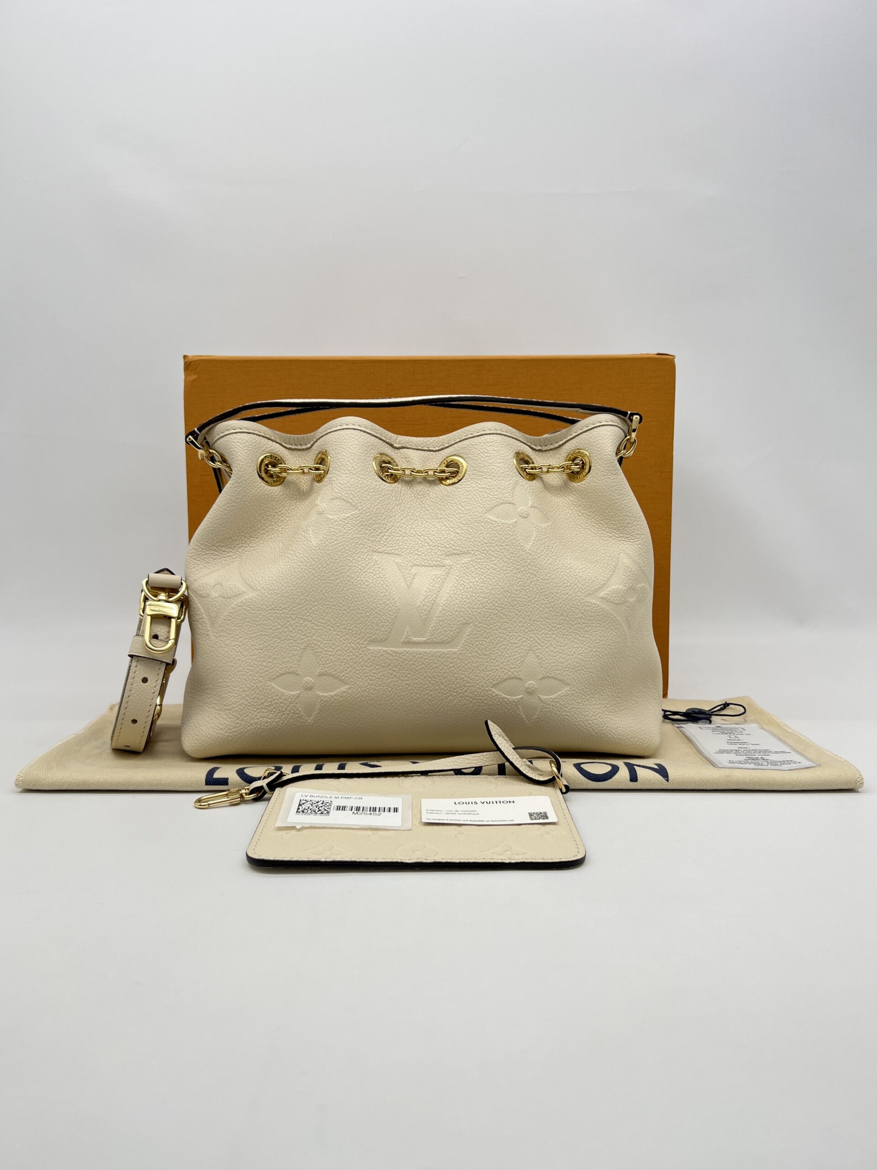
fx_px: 878
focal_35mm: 26
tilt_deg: -5.1
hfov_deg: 53.1
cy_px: 585
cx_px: 438
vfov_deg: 67.3
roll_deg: +0.2
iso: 40
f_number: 1.5
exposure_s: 1/251
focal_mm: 5.7
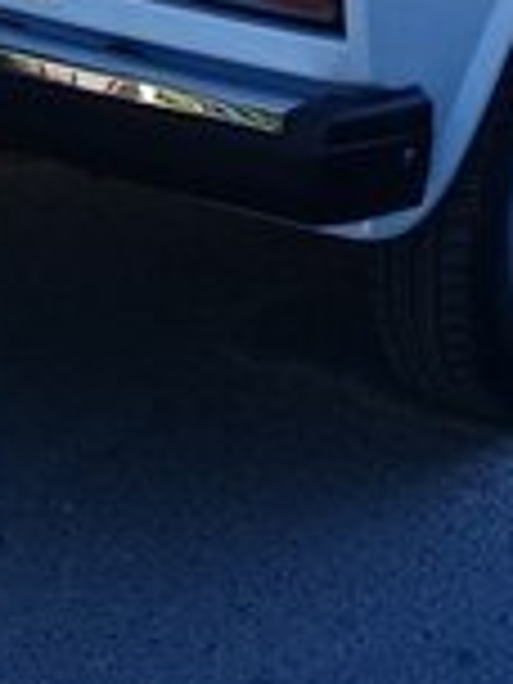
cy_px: -364
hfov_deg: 14.6
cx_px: 414
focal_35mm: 101
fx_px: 1996
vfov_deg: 17.4
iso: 50
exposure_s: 1/301
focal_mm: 3.3
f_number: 2.2
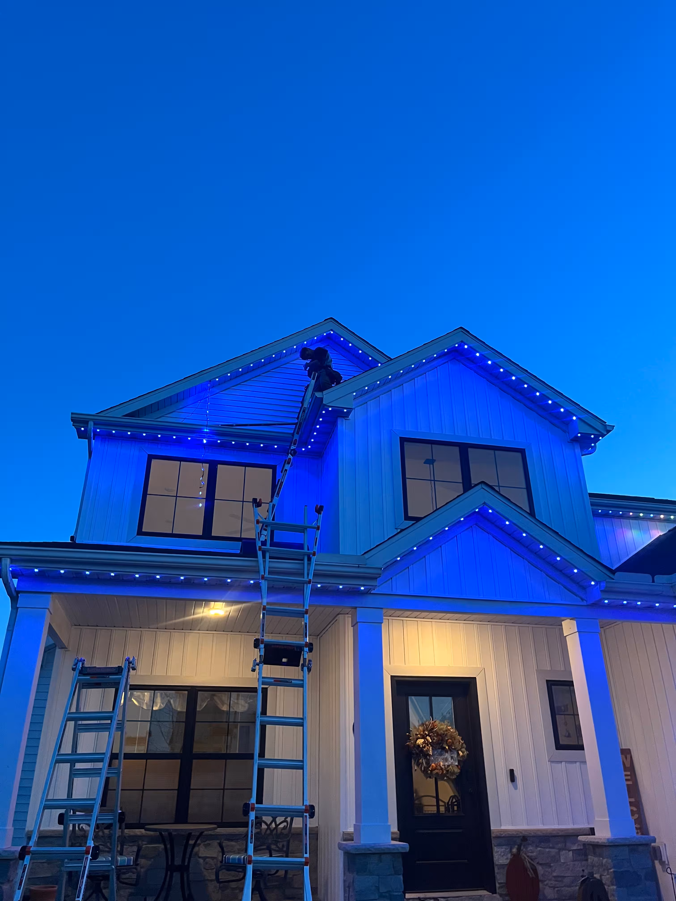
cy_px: 450
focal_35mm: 26
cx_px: 338
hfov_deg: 53.1
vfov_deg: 67.3
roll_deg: +1.1
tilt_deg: +27.1
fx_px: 677
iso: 500
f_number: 1.6
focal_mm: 5.1
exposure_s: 1/40
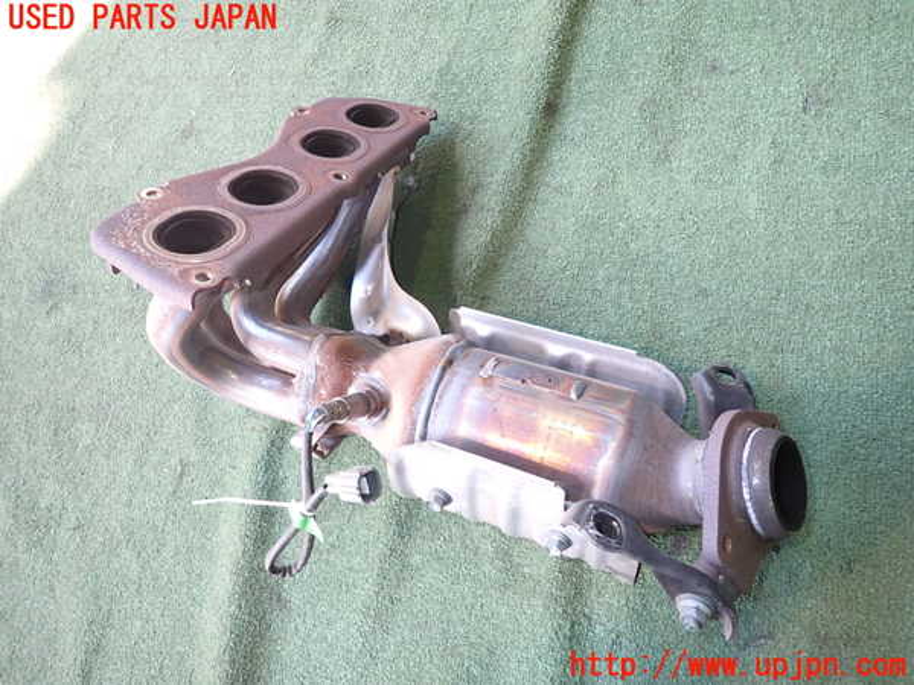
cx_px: 457
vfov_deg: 54.9
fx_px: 660
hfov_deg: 69.4
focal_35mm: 25
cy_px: 342
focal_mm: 4.5
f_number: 2
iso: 200
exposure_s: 1/40
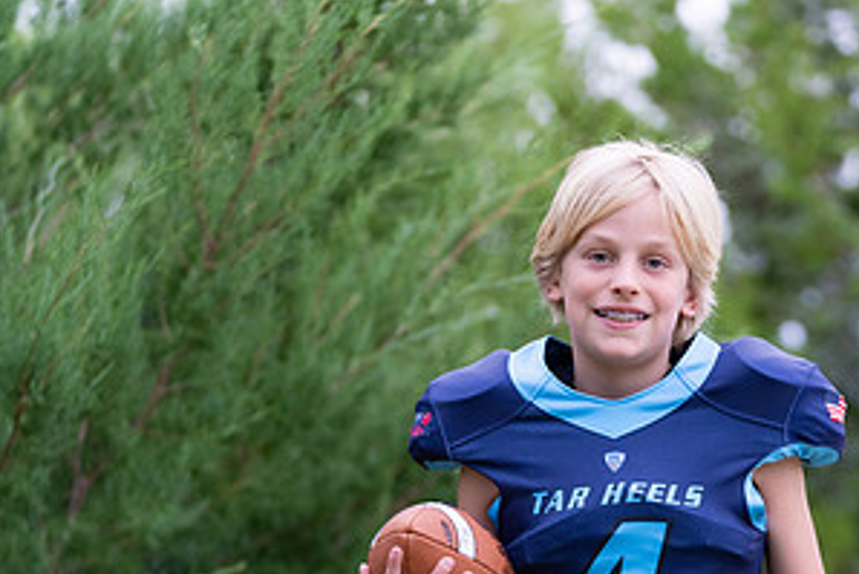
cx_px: 654
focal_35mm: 239
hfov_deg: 8.6
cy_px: 532
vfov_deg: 5.7
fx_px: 5705
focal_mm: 123
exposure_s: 1/320
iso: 640
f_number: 2.8
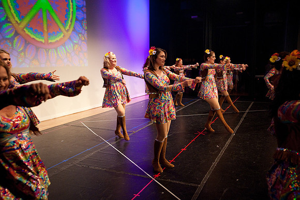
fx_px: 291
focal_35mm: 35
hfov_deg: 54.5
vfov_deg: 37.8
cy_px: 100
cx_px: 150
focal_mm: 35
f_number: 4
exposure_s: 1/200
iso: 3200
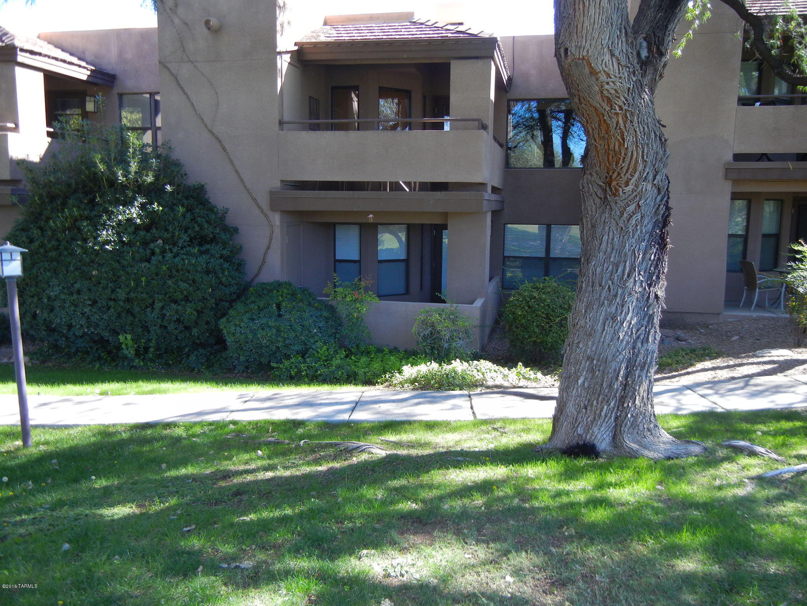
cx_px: 404
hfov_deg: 60.0
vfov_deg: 46.8
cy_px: 303
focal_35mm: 30
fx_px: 699
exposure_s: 1/178
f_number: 3.5
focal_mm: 5.4
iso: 160
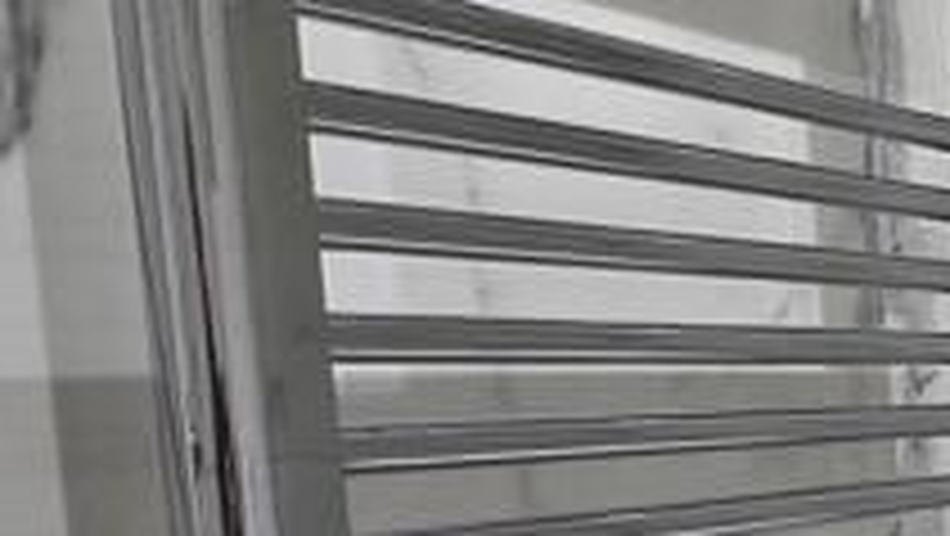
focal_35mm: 61
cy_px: 493
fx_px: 1538
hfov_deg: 18.0
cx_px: 2010
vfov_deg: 19.4
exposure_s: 1/50
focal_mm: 2.2
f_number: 2.2
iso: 160
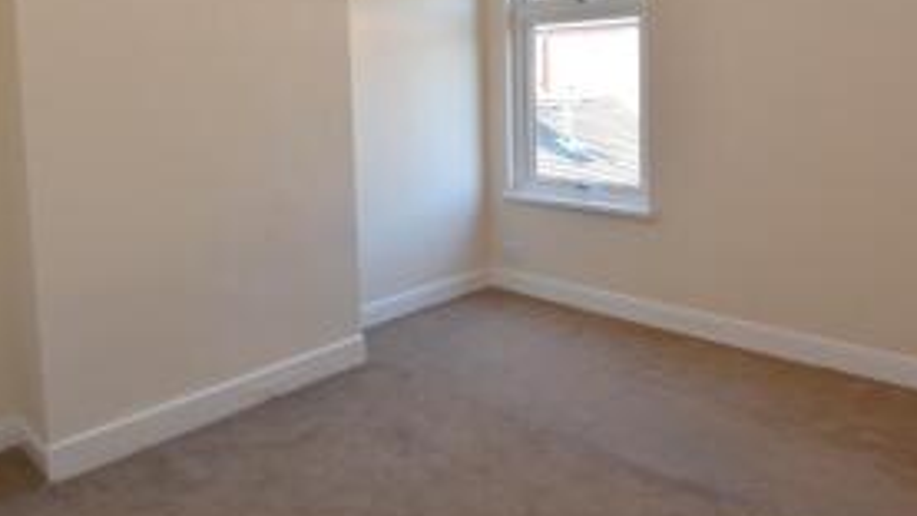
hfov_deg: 69.7
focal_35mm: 27
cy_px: 131
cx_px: 497
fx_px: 657
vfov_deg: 41.7
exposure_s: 1/80
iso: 200
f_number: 4.5
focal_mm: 10
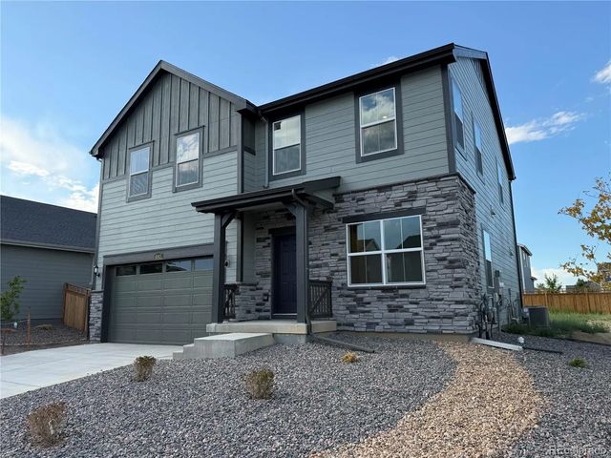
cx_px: 306
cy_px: 229
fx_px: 424
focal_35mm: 24
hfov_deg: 71.6
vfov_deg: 56.8
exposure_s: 1/2000
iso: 100
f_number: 1.78
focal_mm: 6.76
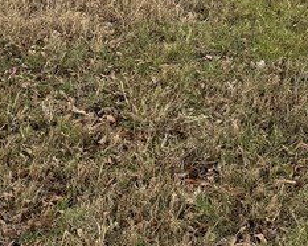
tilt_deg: -8.1
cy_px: -177
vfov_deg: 13.6
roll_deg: -0.4
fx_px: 938
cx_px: 112
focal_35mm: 103
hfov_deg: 18.6
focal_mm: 6.76
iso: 80
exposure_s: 1/2174
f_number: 1.78
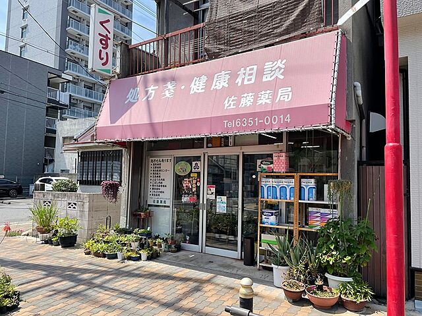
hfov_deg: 67.3
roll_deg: +0.0
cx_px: 211
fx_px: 317
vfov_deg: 53.1
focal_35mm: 26
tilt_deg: +4.0
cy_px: 158
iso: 32
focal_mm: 4.2
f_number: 1.6
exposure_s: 1/2132
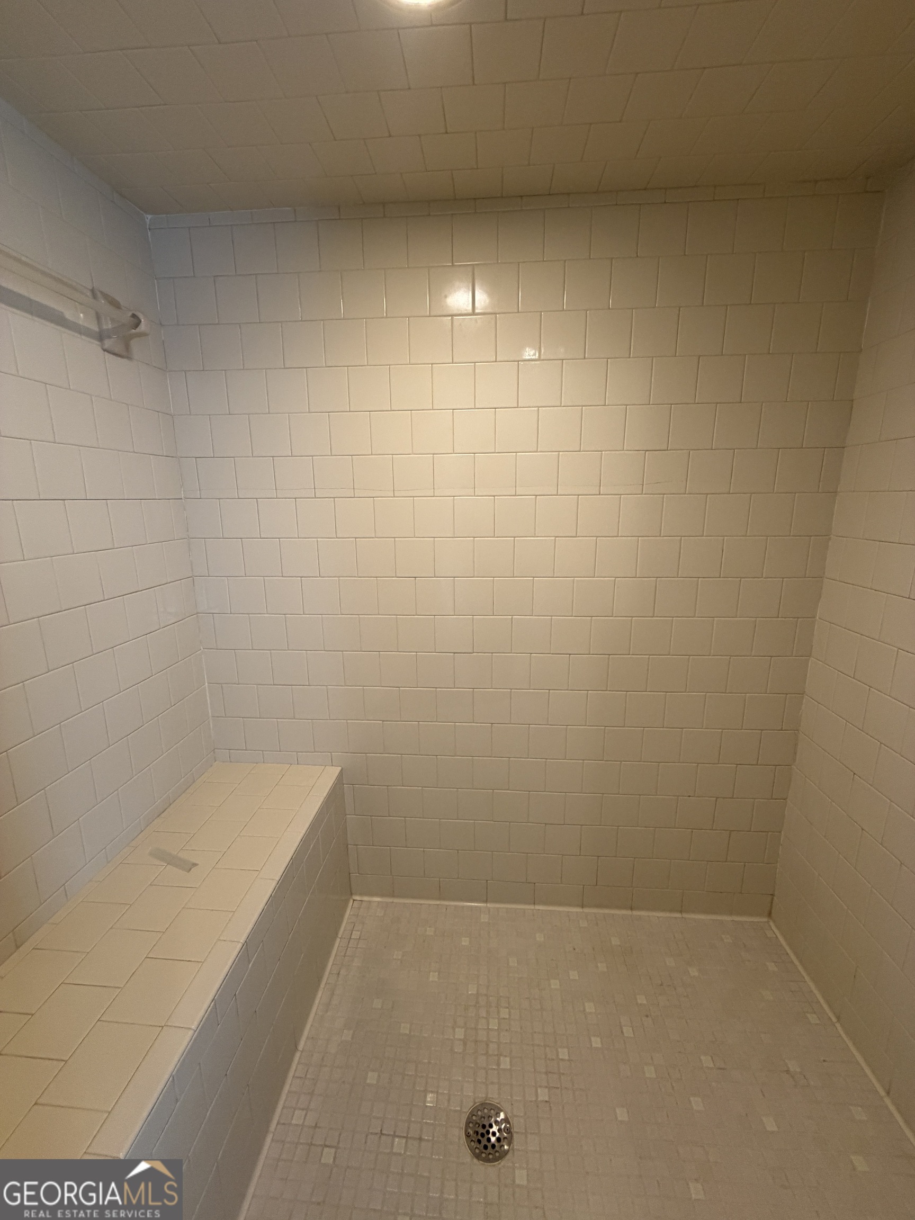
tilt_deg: -12.7
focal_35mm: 14
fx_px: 493
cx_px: 458
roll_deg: -0.3
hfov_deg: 85.7
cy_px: 610
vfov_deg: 102.1
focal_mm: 2.22
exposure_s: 1/60
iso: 200
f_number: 2.2
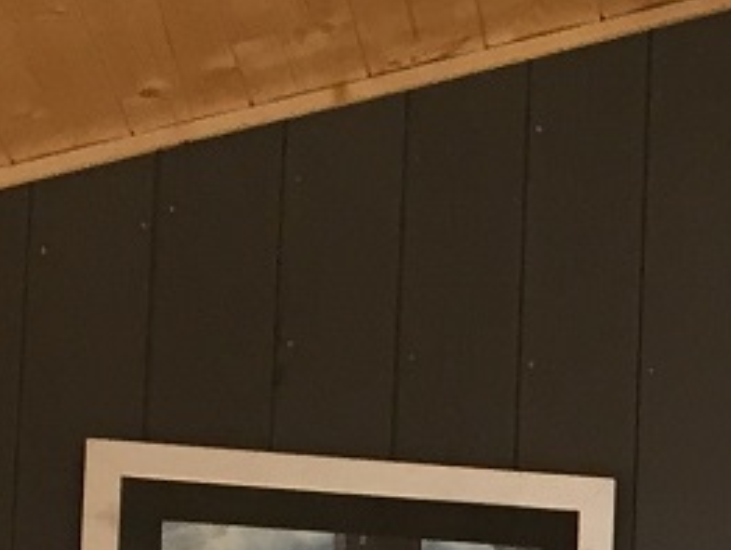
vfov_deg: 7.7
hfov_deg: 10.5
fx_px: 3741
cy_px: 1452
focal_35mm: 177
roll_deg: -1.5
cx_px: 1336
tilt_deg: +5.8
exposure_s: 1/33
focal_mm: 4.15
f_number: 2.2
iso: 80
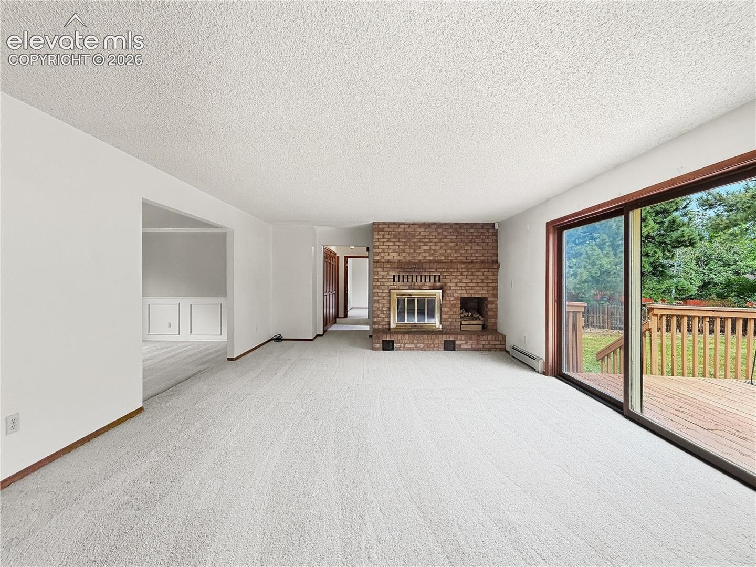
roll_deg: +0.6
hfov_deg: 102.1
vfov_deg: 85.7
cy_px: 284
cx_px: 378
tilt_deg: -0.5
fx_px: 306
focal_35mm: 14
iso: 125
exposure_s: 1/120
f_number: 2.2
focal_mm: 2.2
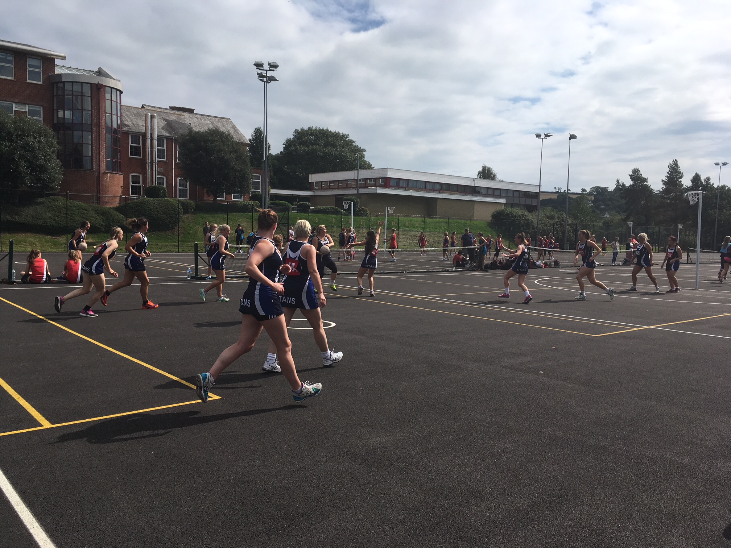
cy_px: 274
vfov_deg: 48.2
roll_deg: -2.5
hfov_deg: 61.7
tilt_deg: -3.3
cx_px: 366
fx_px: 612
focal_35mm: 29
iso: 25
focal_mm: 4.15
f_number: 2.2
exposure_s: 1/3077
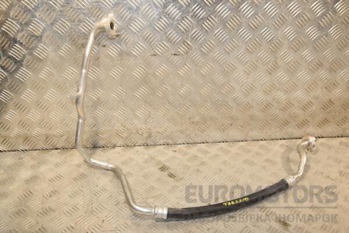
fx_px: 364
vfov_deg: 35.5
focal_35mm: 38
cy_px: 116
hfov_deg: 51.3
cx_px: 174
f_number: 6.3
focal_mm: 25
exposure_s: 1/200
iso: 800
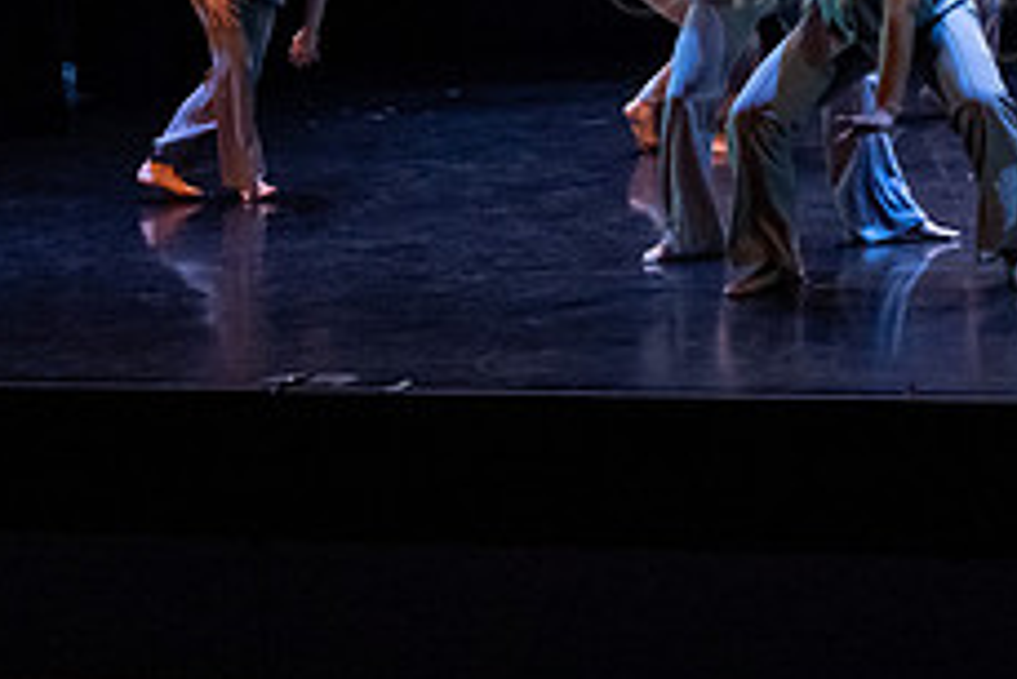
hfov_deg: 17.7
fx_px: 3166
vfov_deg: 12.0
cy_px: -109
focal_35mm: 112
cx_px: 1090
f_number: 4
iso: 4000
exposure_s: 1/320
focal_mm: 40
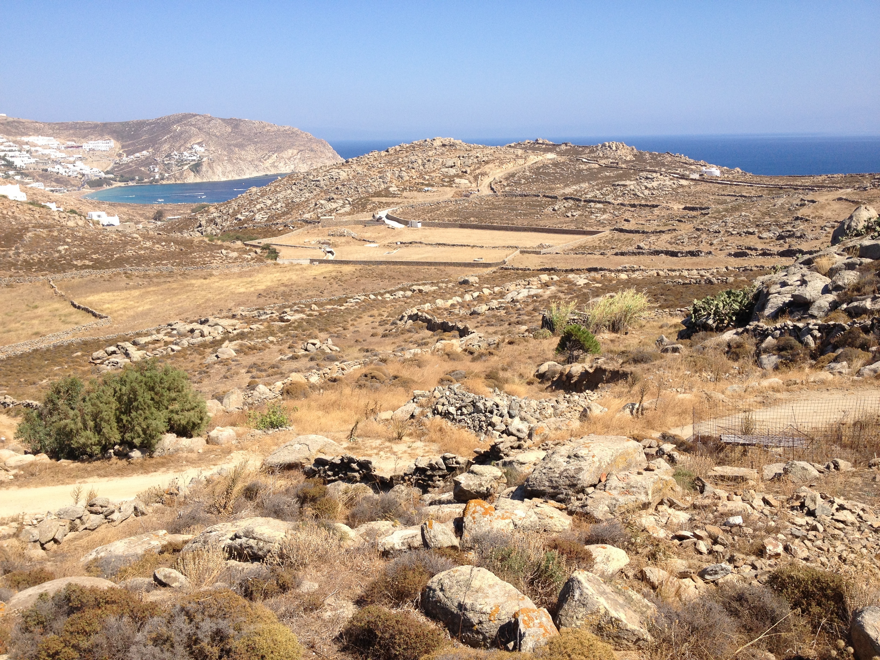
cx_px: 440
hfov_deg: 52.6
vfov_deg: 40.7
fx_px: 890
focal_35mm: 35
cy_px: 330
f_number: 2.4
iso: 50
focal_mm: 4.28
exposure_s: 1/1577
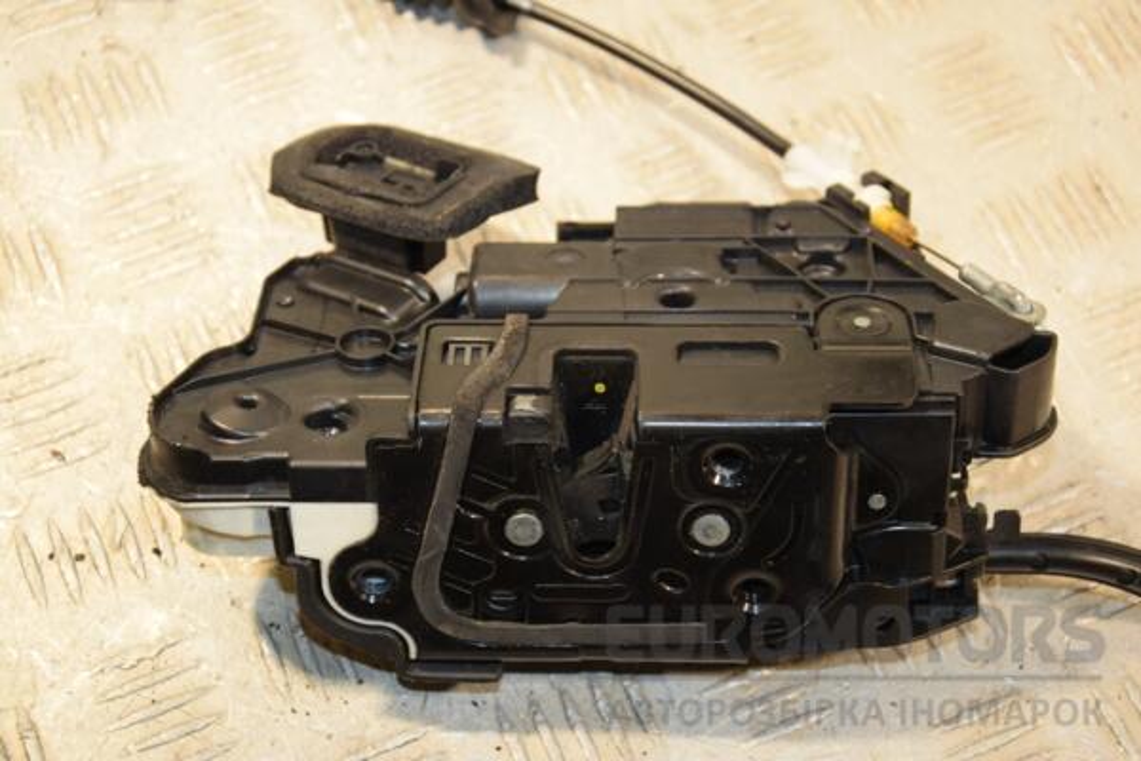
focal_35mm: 78
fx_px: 2472
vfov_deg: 17.5
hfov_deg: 26.0
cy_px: 380
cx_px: 570
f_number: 5
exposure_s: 1/160
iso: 800
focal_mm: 52
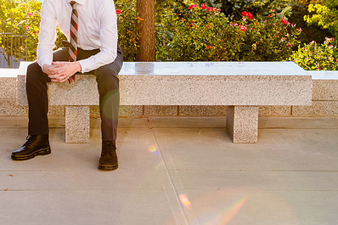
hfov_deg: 22.1
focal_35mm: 91
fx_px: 854
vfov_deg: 14.9
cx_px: 69
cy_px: 49
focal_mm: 38
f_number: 5.6
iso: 400
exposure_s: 1/160
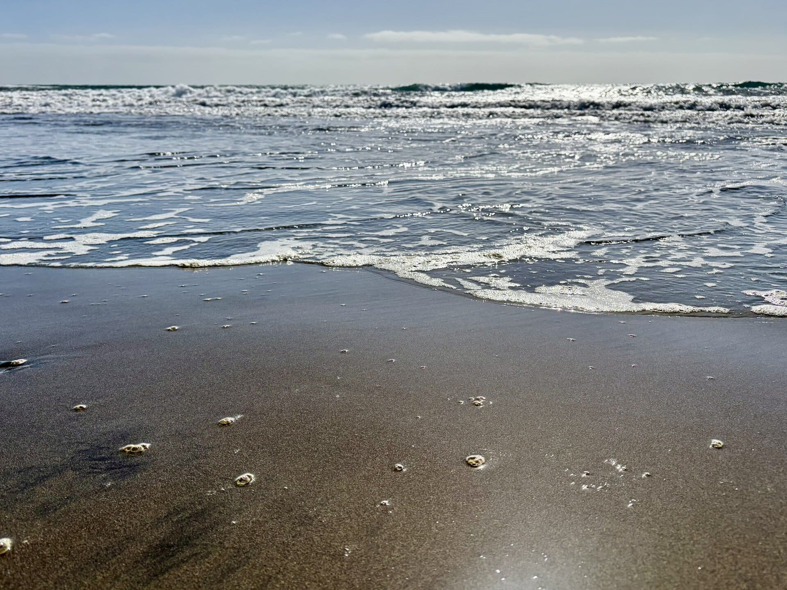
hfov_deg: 67.3
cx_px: 394
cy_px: 295
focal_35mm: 26
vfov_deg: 53.1
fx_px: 591
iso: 50
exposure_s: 1/10101
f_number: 1.6
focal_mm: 5.96
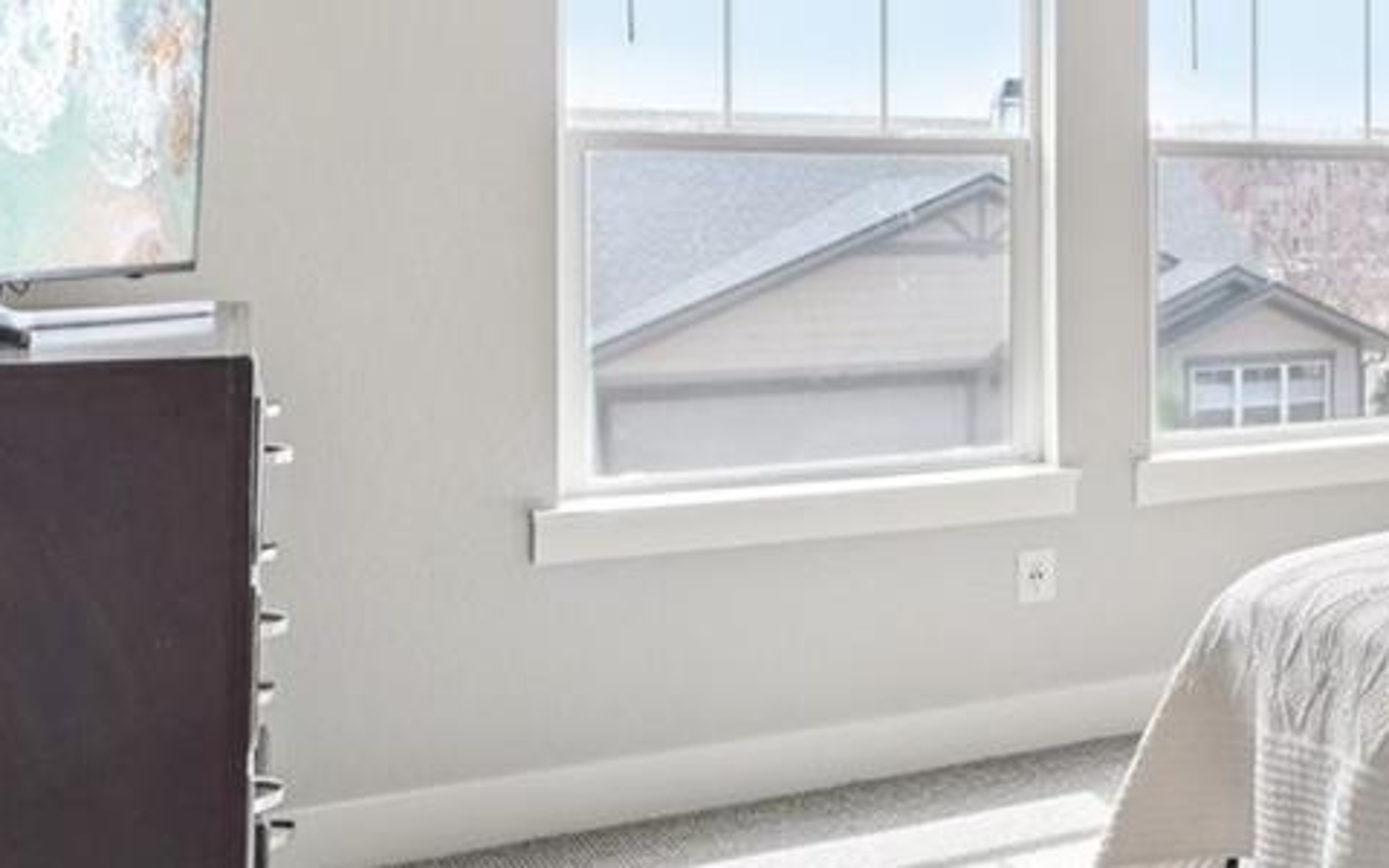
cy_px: 200
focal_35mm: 51
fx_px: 1931
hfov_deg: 26.6
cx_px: 2147
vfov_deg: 25.0
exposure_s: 1/15
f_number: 8
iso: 800
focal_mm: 10
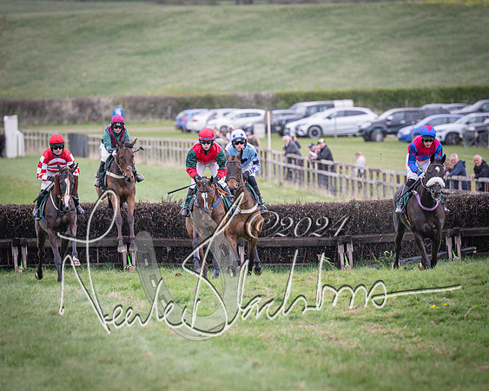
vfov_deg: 3.7
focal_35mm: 420
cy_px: 256
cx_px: 197
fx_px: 6075
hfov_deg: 4.6
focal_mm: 190
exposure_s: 1/1600
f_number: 2.8
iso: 800
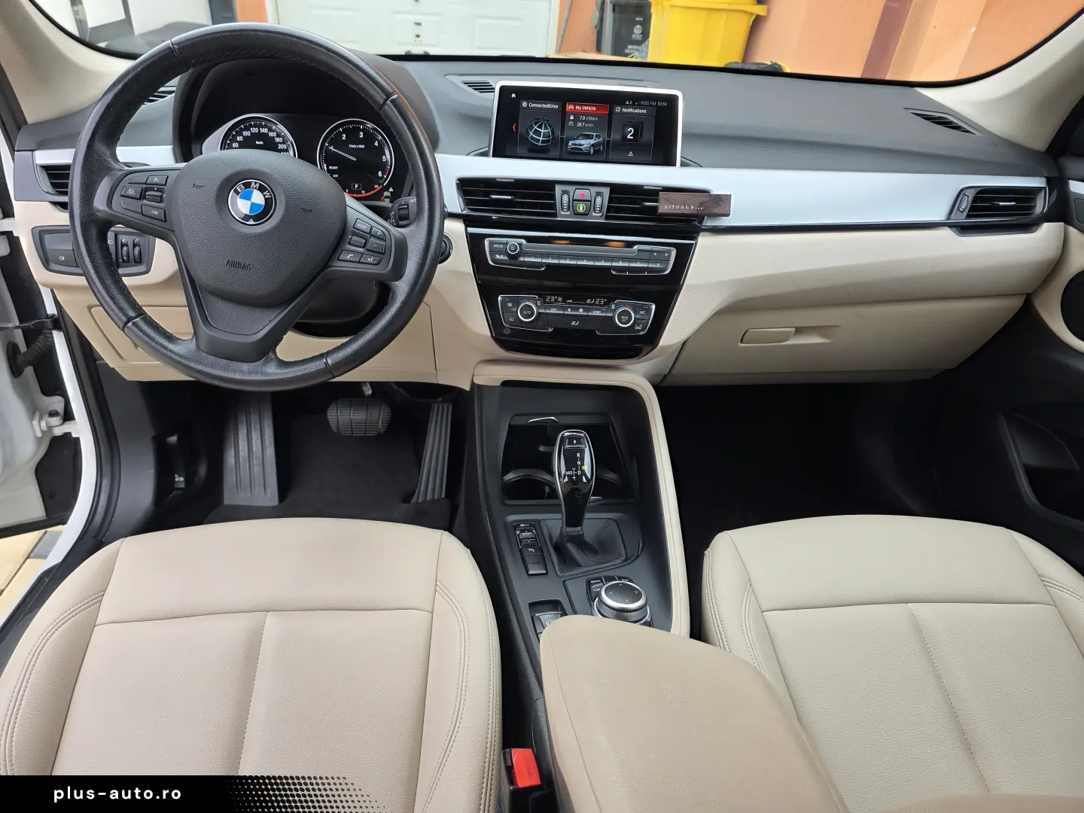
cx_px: 542
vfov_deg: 58.9
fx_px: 720
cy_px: 406
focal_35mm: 23
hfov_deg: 73.9
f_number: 1.7
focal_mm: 6.3
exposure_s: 1/100
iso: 25
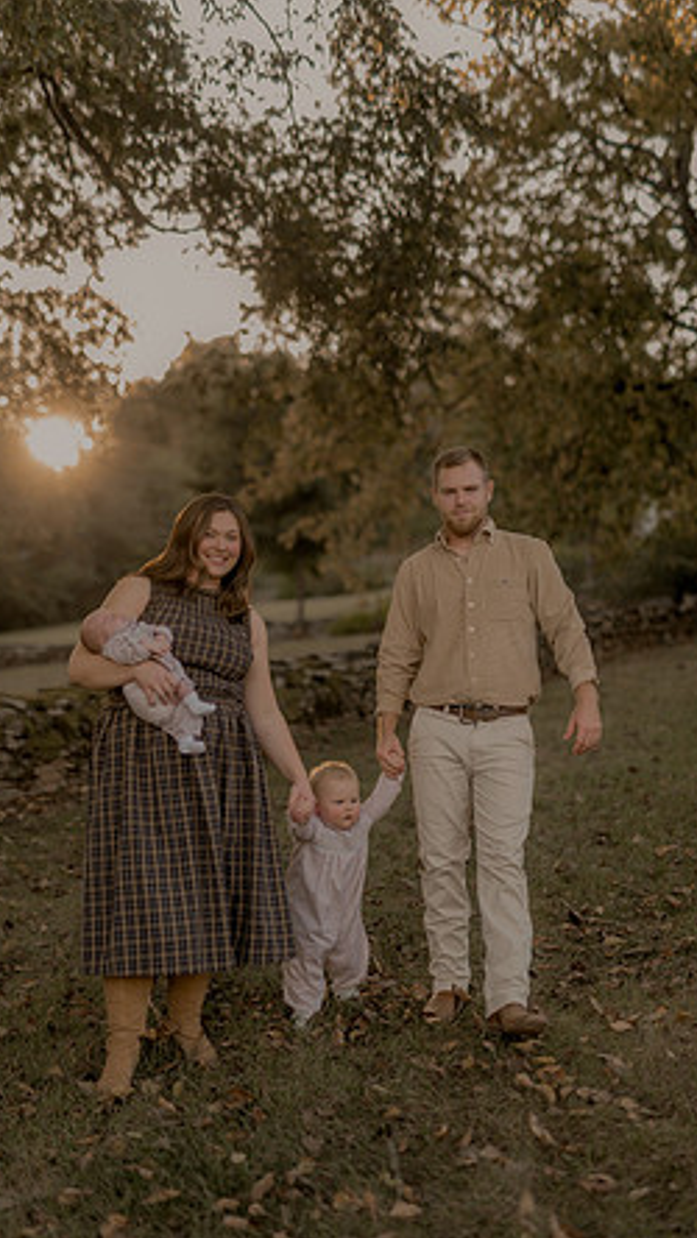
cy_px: 625
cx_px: 353
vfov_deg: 39.2
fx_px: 1740
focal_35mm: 53
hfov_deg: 22.7
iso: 160
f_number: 1.8
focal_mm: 50
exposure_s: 1/400
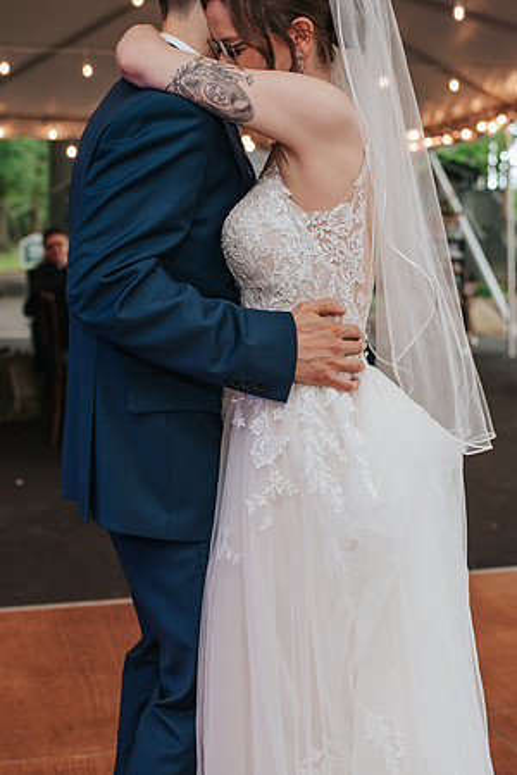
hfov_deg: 23.1
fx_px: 1262
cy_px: 368
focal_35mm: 59
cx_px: 336
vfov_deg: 34.1
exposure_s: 1/200
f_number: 2.8
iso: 720
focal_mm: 35
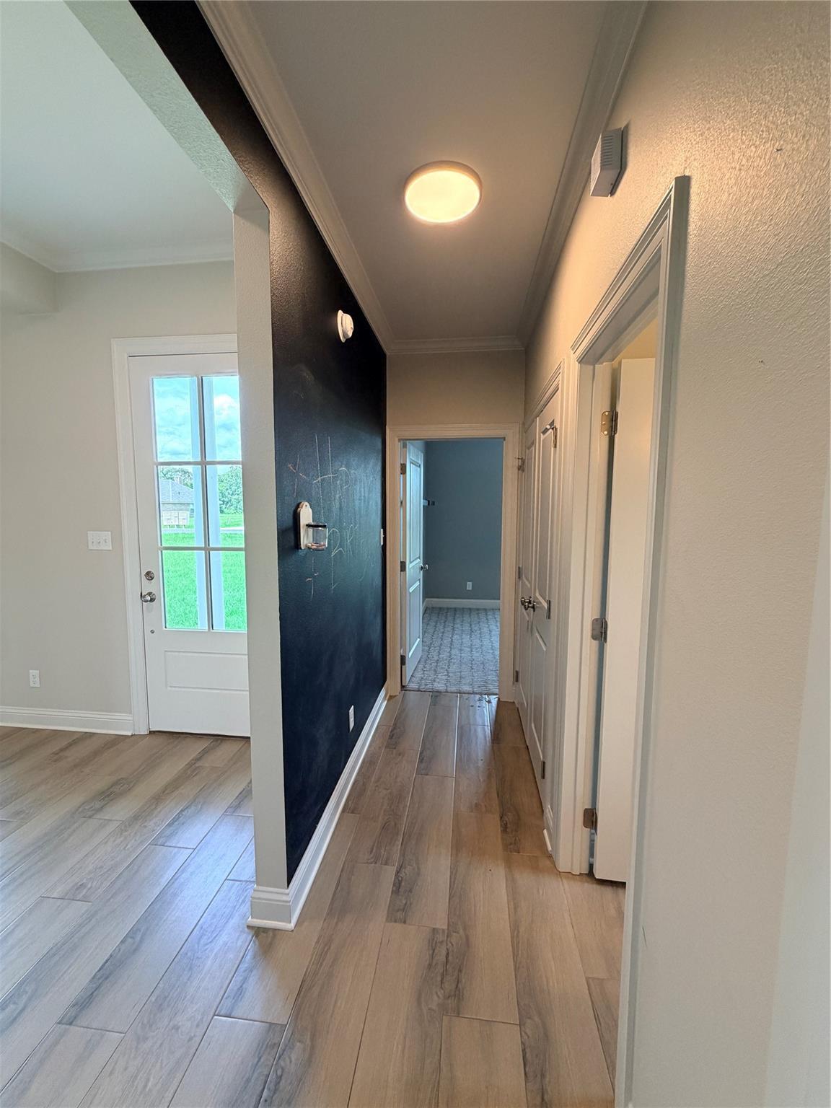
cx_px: 416
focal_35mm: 14
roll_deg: -0.8
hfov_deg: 85.7
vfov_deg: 102.1
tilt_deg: -6.5
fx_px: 448
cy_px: 554
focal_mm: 2.22
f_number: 2.2
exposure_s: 1/120
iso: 250
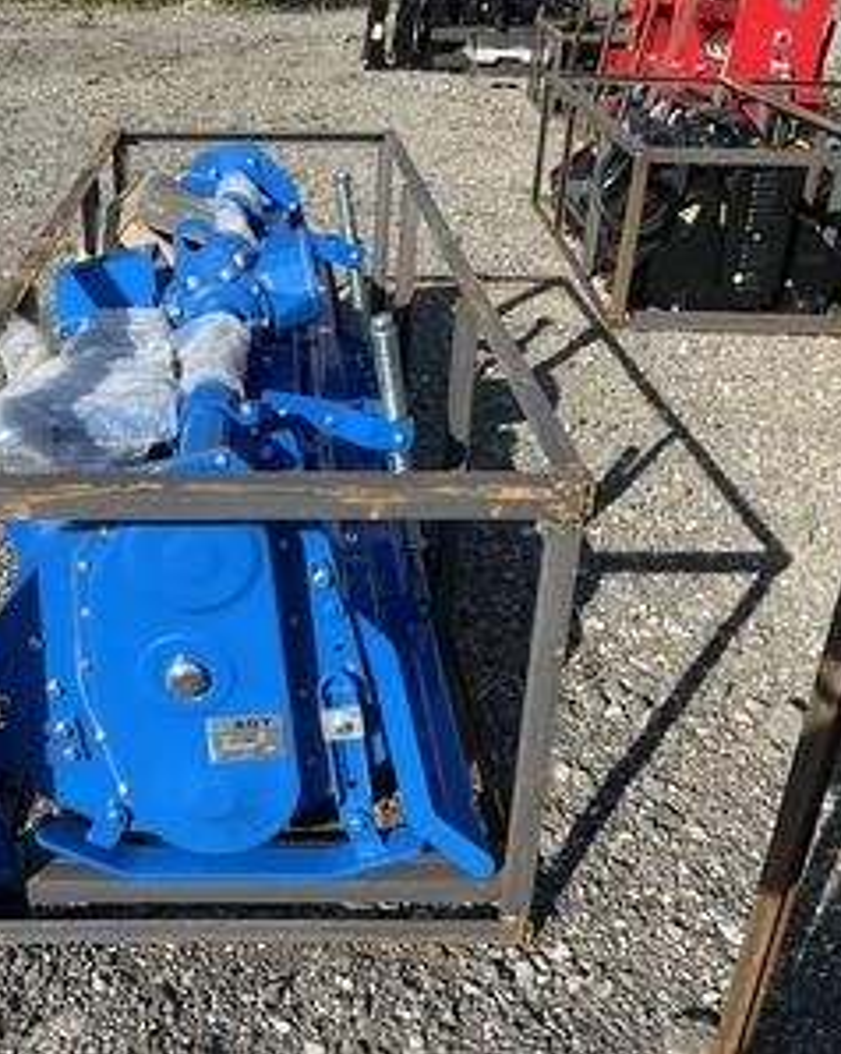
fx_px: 1184
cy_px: 527
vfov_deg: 48.0
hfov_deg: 38.6
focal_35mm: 38
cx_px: 276
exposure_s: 1/1121
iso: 25
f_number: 1.8
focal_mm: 3
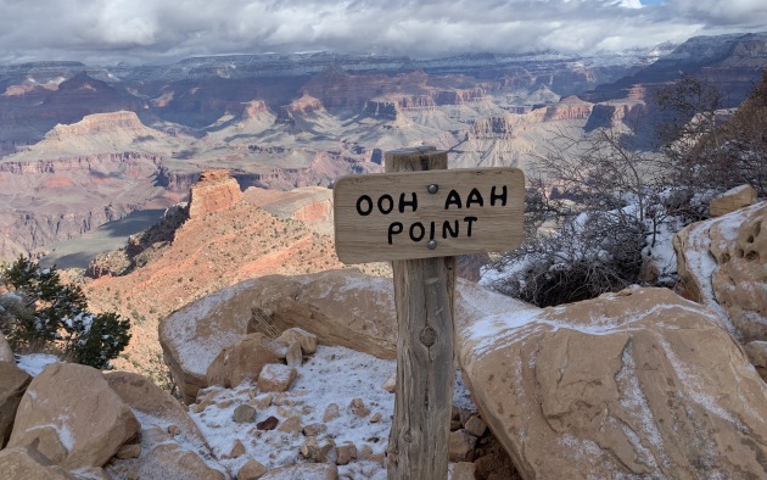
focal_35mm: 28
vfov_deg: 44.5
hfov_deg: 66.5
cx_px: 380
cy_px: 208
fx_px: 585
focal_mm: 4.25
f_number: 1.8
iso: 25
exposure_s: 1/2075
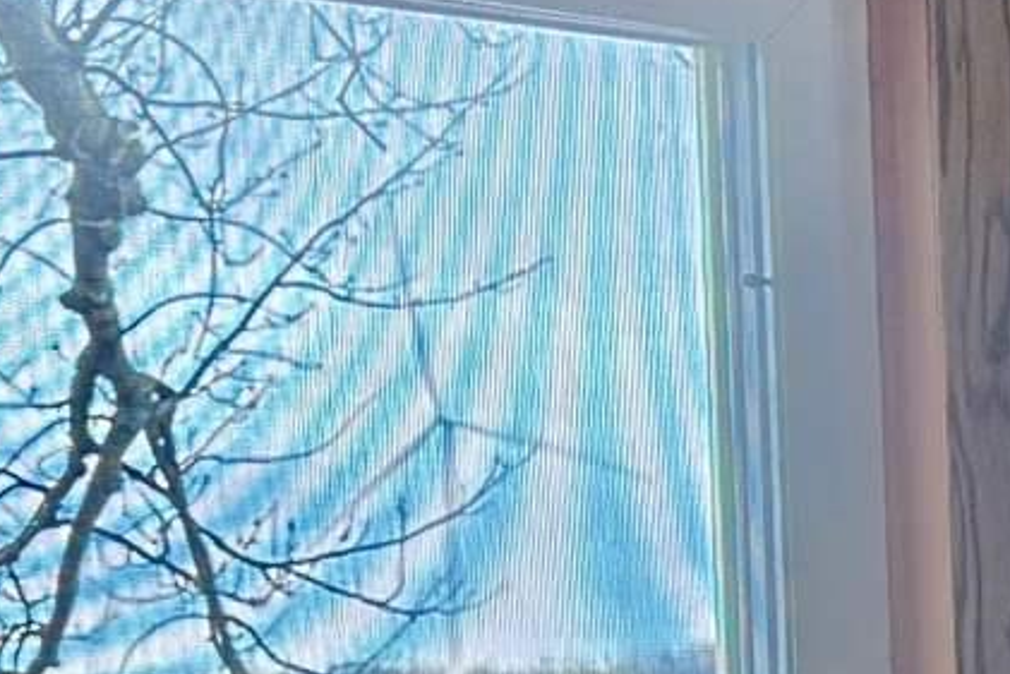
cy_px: 1156
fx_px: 5108
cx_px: 2114
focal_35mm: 182
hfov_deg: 10.3
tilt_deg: -3.9
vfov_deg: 7.4
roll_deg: +0.1
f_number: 1.78
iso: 160
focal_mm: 6.76
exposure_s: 1/238
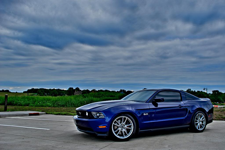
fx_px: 188
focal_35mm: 30
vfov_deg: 43.7
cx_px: 112
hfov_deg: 61.9
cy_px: 75
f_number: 7.1
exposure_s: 1/100
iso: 100
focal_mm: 20
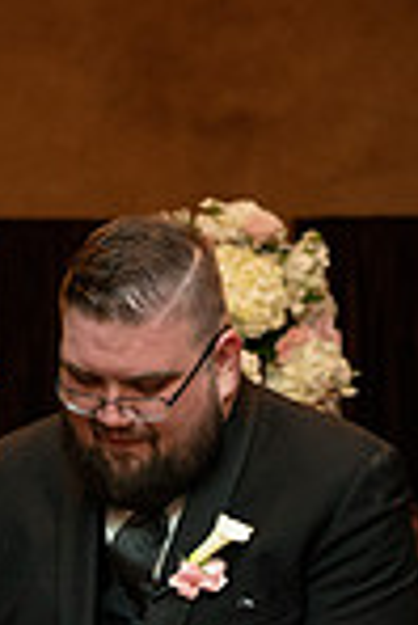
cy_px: 938
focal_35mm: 170
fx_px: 2954
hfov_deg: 8.1
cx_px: 144
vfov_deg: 11.6
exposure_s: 1/125
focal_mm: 56
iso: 3200
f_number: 3.2
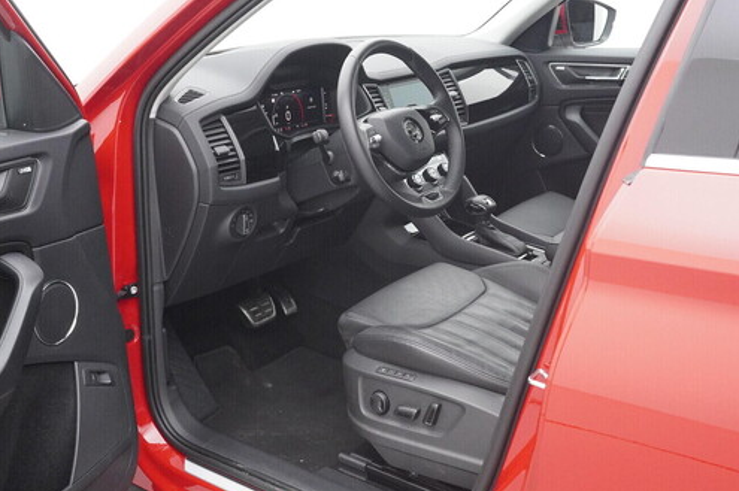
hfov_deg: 48.5
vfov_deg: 33.3
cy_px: 248
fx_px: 820
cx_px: 387
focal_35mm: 40
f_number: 5.6
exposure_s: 1/320
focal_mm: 24
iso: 6400
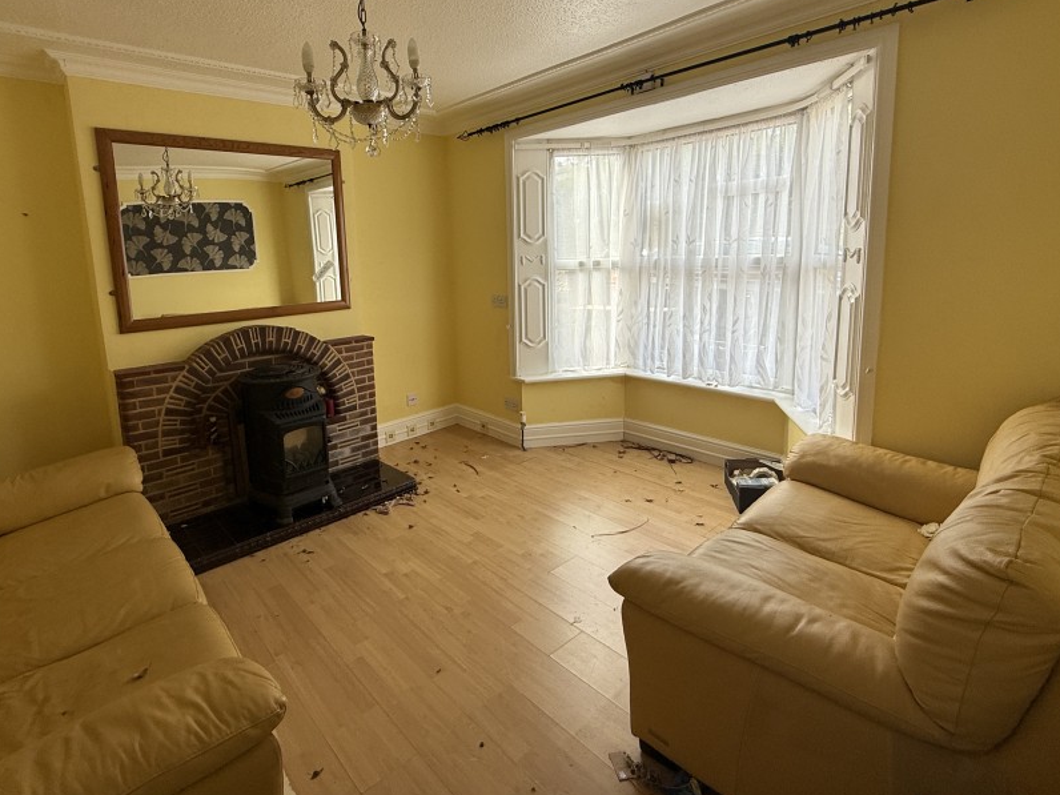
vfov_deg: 71.0
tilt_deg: -7.9
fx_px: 551
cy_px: 324
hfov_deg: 87.3
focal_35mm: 18
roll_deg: +2.4
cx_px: 462
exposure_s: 1/99
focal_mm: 2.22
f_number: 2.2
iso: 50
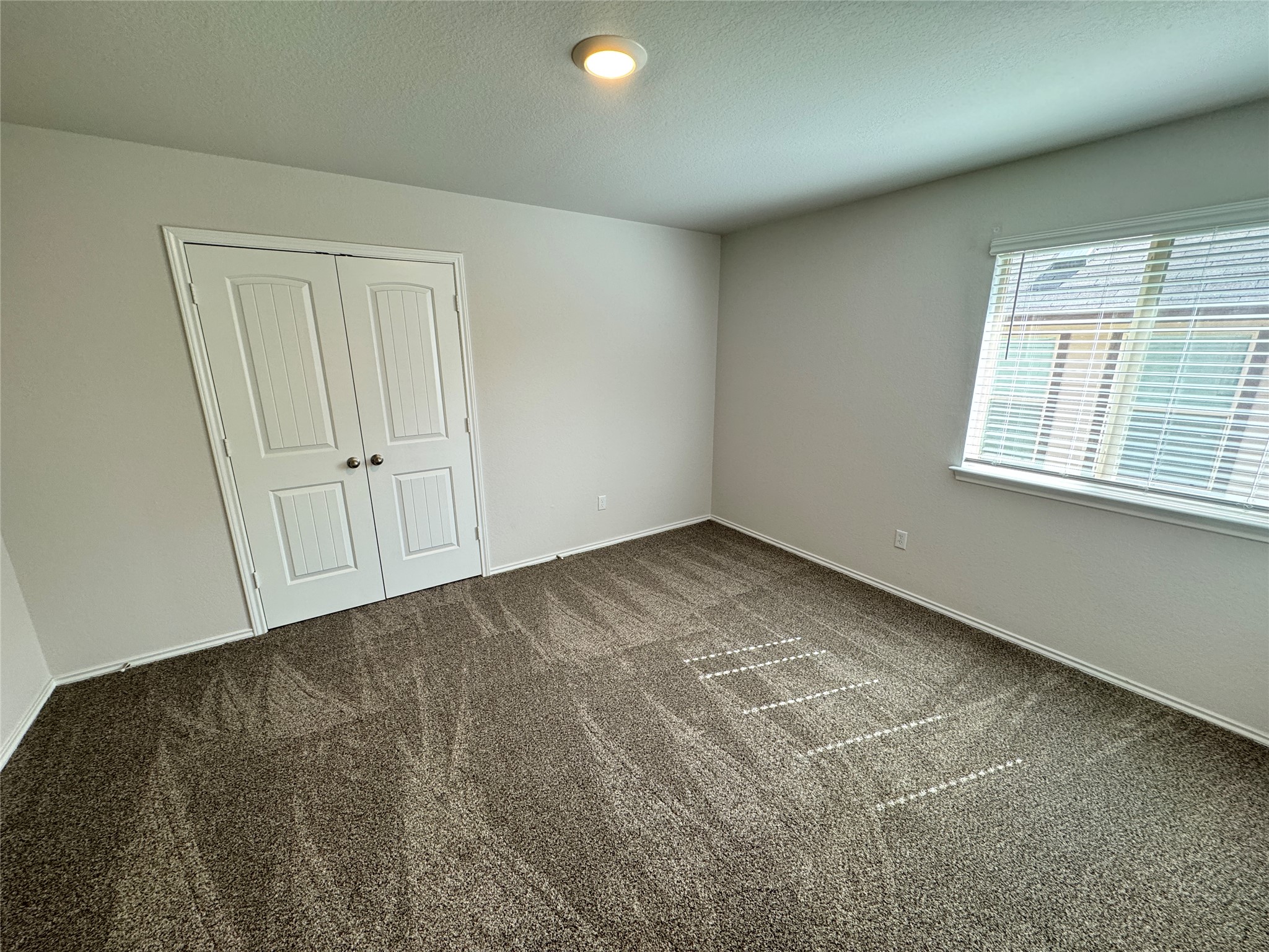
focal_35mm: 14
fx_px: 513
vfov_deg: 85.7
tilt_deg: -15.7
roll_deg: +0.1
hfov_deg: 102.1
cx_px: 634
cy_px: 476
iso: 160
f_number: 2.2
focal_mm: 2.22
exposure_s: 1/60
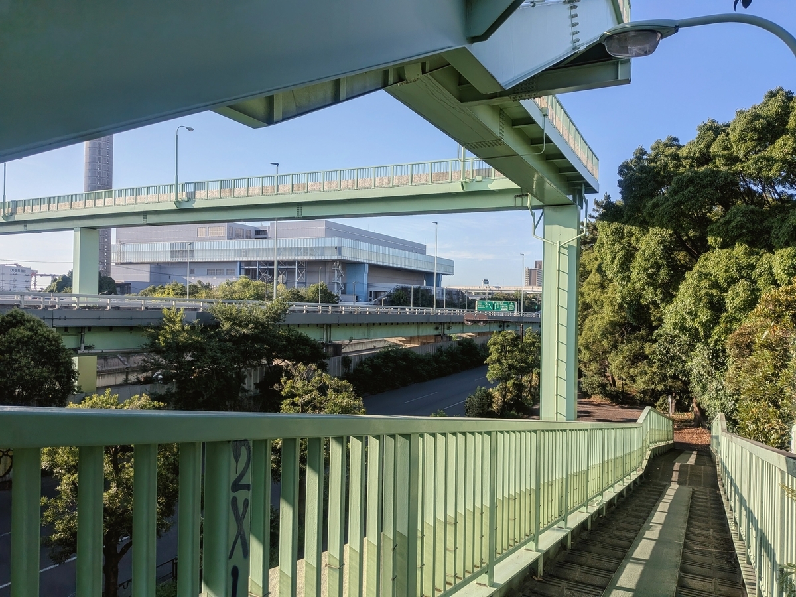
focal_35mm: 24
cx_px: 398
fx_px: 552
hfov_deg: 71.6
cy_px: 298
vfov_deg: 56.8
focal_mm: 4.53
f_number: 1.7
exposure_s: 1/1418
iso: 28
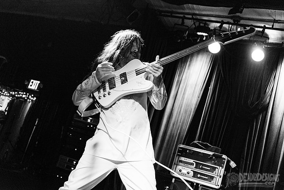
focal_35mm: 48
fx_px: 379
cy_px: 95
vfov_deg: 28.1
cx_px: 142
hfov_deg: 41.1
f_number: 3.2
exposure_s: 1/125
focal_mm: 48
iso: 3200
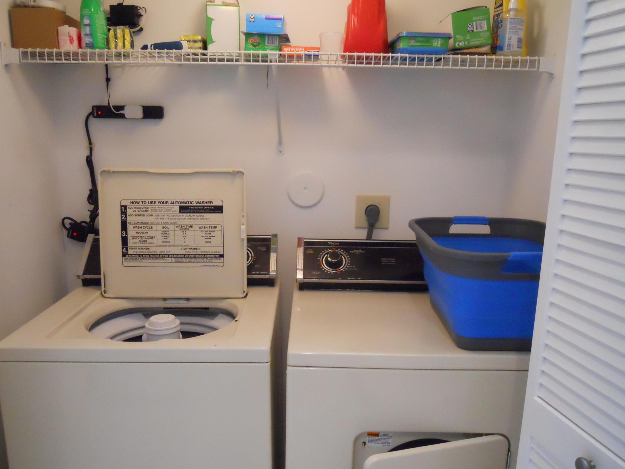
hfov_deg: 61.6
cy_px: 238
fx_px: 524
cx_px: 304
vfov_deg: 48.2
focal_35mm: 29
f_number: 2.7
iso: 800
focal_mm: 5
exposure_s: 1/80
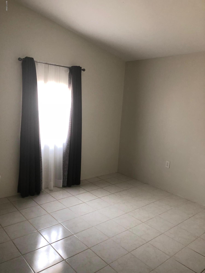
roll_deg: -2.5
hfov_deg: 48.2
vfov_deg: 61.7
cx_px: 102
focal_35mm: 29
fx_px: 229
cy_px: 136
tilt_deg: -7.5
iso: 40
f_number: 1.8
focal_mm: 3.99
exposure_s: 1/17
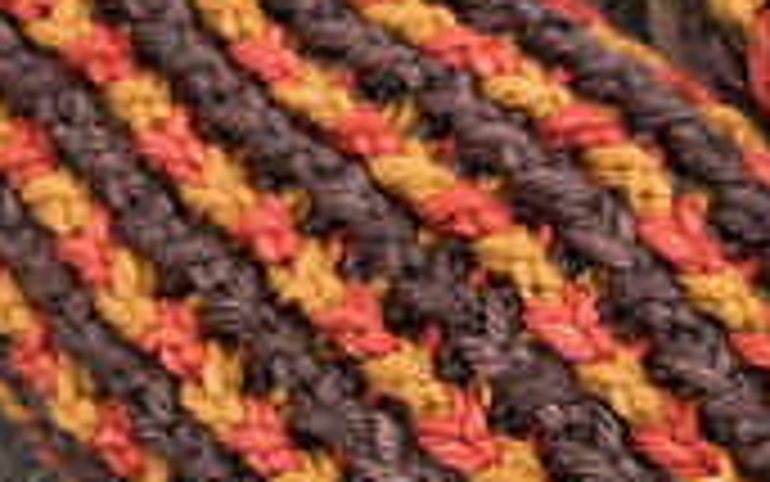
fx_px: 4093
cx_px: 599
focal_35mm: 195
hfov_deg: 10.7
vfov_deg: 6.7
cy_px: 142
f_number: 5.6
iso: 400
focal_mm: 34
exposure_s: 1/125
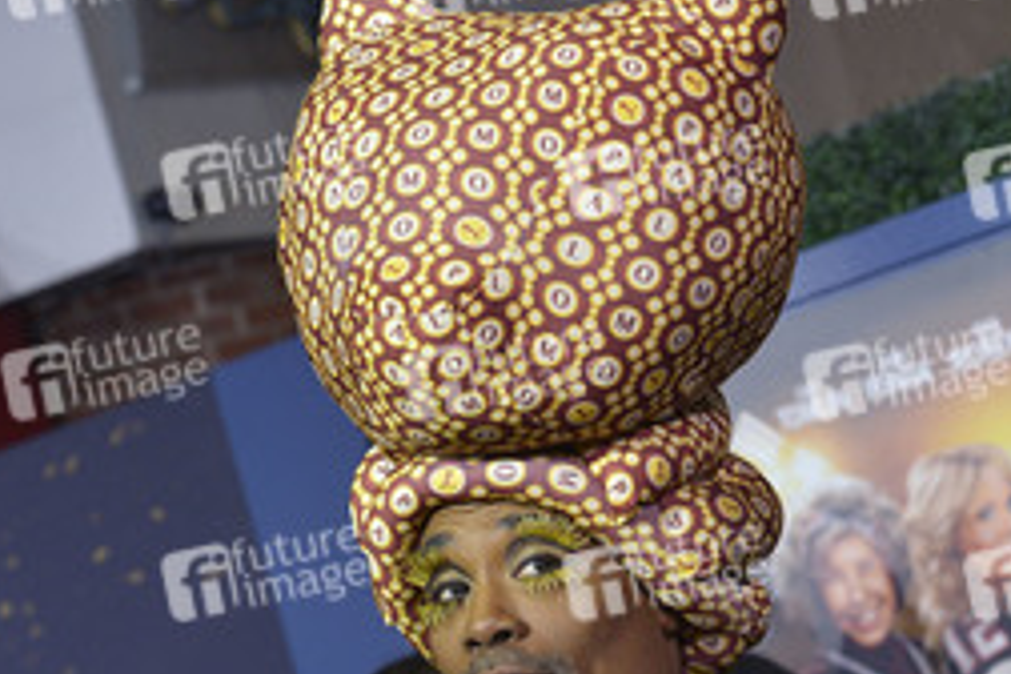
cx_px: 558
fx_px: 3510
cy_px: 473
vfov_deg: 11.0
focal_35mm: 125
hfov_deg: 16.4
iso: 2000
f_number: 6.3
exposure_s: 1/320
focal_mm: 70
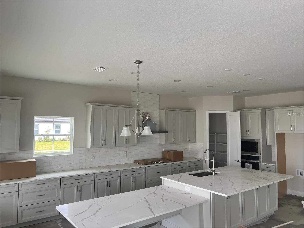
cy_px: 114
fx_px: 228
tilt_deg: +4.3
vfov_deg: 53.1
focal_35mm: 26
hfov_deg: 67.3
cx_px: 152
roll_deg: -1.0
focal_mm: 5.7
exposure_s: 1/170
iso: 50
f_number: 1.5
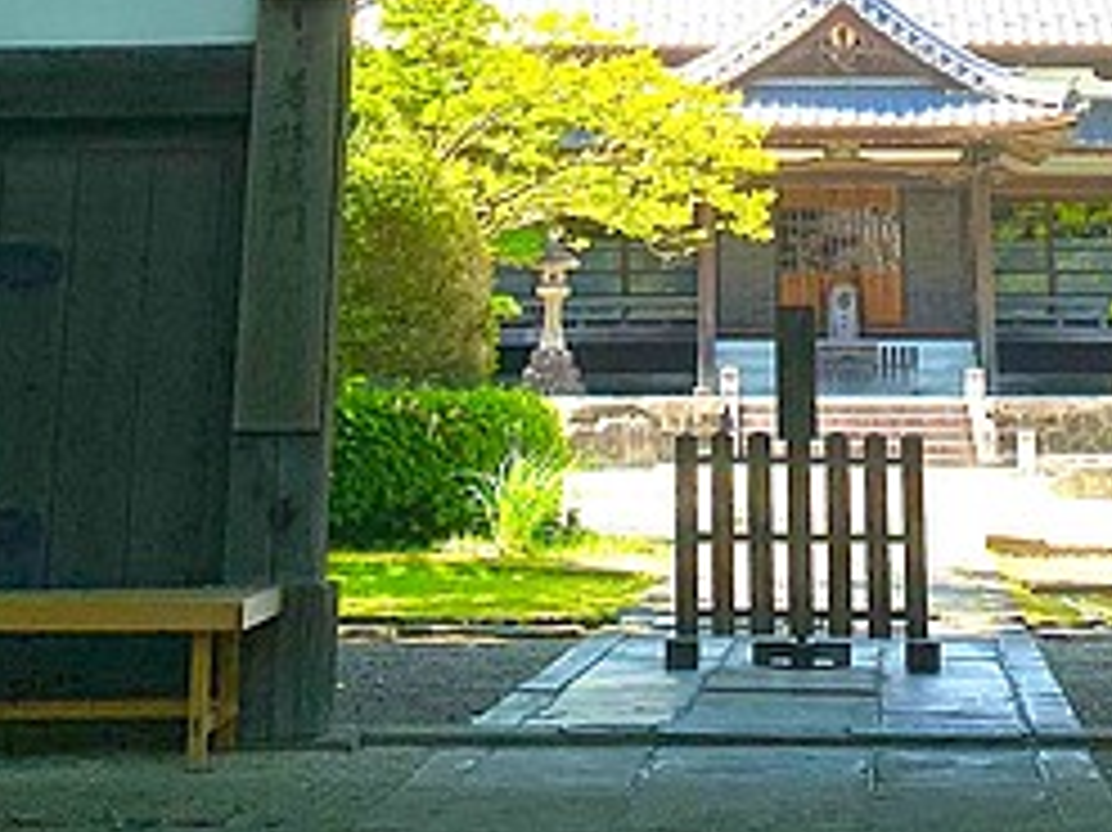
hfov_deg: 23.8
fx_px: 2633
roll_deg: +0.0
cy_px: -371
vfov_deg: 16.5
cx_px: 725
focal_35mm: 82
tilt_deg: +18.1
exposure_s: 1/1845
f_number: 1.8
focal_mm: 4.25
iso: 25
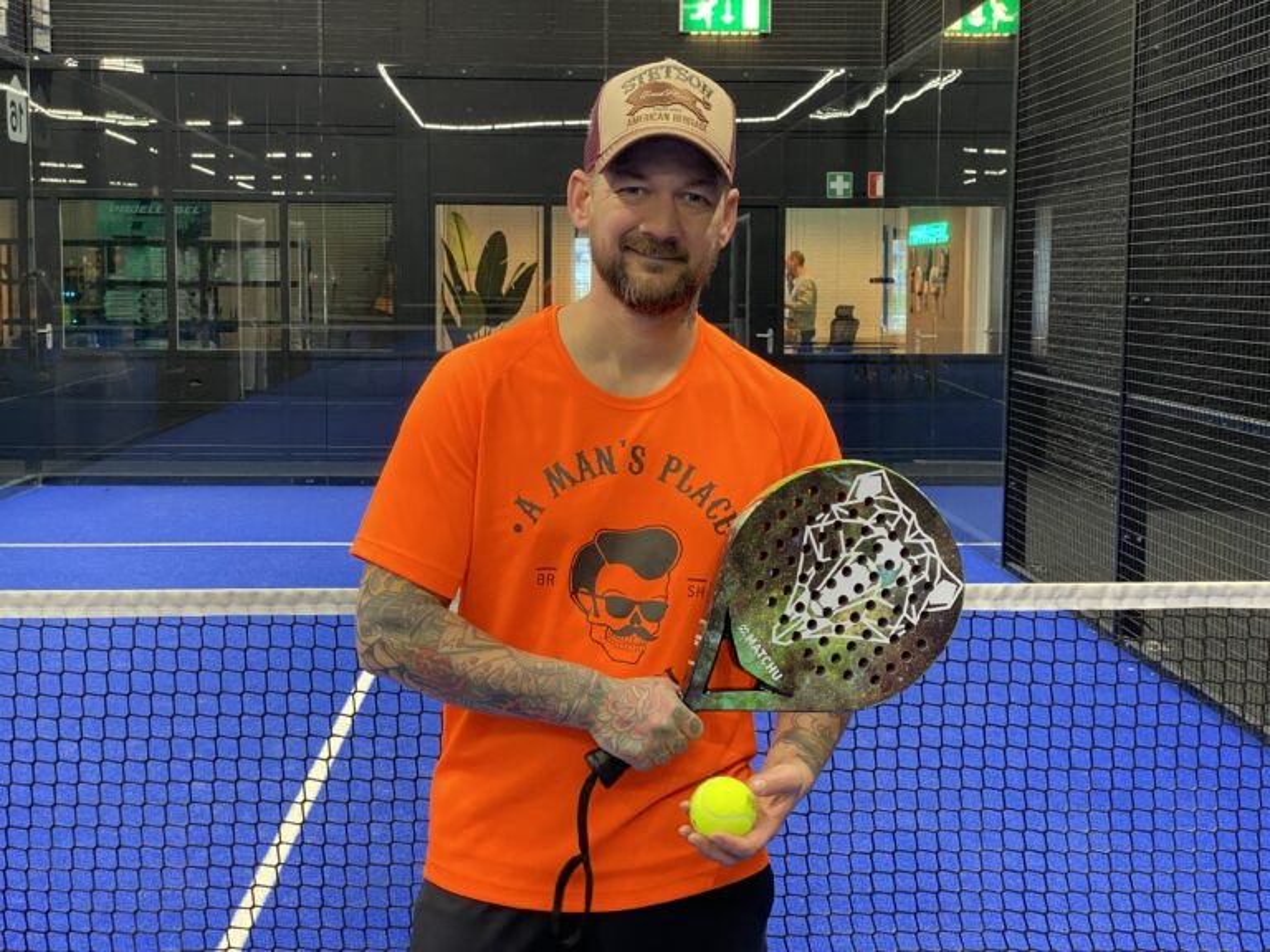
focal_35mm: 52
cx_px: 635
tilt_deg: -6.4
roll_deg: -0.7
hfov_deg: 36.8
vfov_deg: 28.0
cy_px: 476
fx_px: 1908
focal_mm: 6
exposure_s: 1/50
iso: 200
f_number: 2
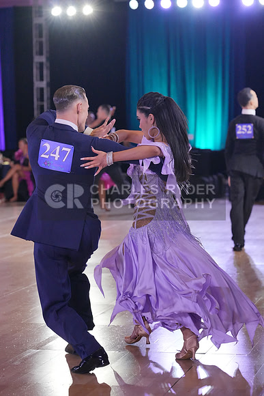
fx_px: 1264
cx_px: 132
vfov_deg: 17.8
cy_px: 198
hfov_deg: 11.9
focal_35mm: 115
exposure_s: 1/500
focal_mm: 115
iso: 5000
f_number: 4.5
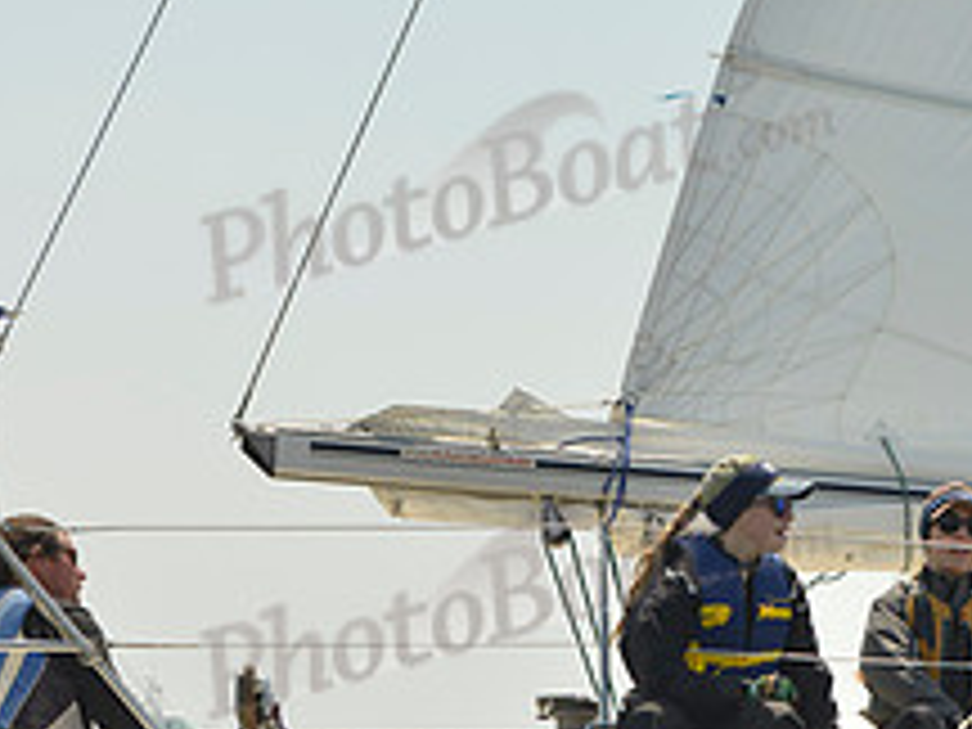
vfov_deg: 5.6
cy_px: 772
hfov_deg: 7.5
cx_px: 1071
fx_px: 7413
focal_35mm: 264
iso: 200
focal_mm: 102
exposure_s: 1/1250
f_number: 7.1
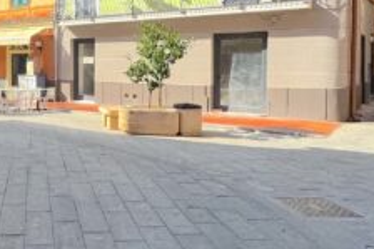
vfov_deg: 33.5
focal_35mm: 39
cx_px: 13
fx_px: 405
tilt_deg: -1.0
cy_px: 65
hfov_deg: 43.6
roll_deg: +0.7
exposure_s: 1/1536
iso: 50
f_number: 2.2
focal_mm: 2.22
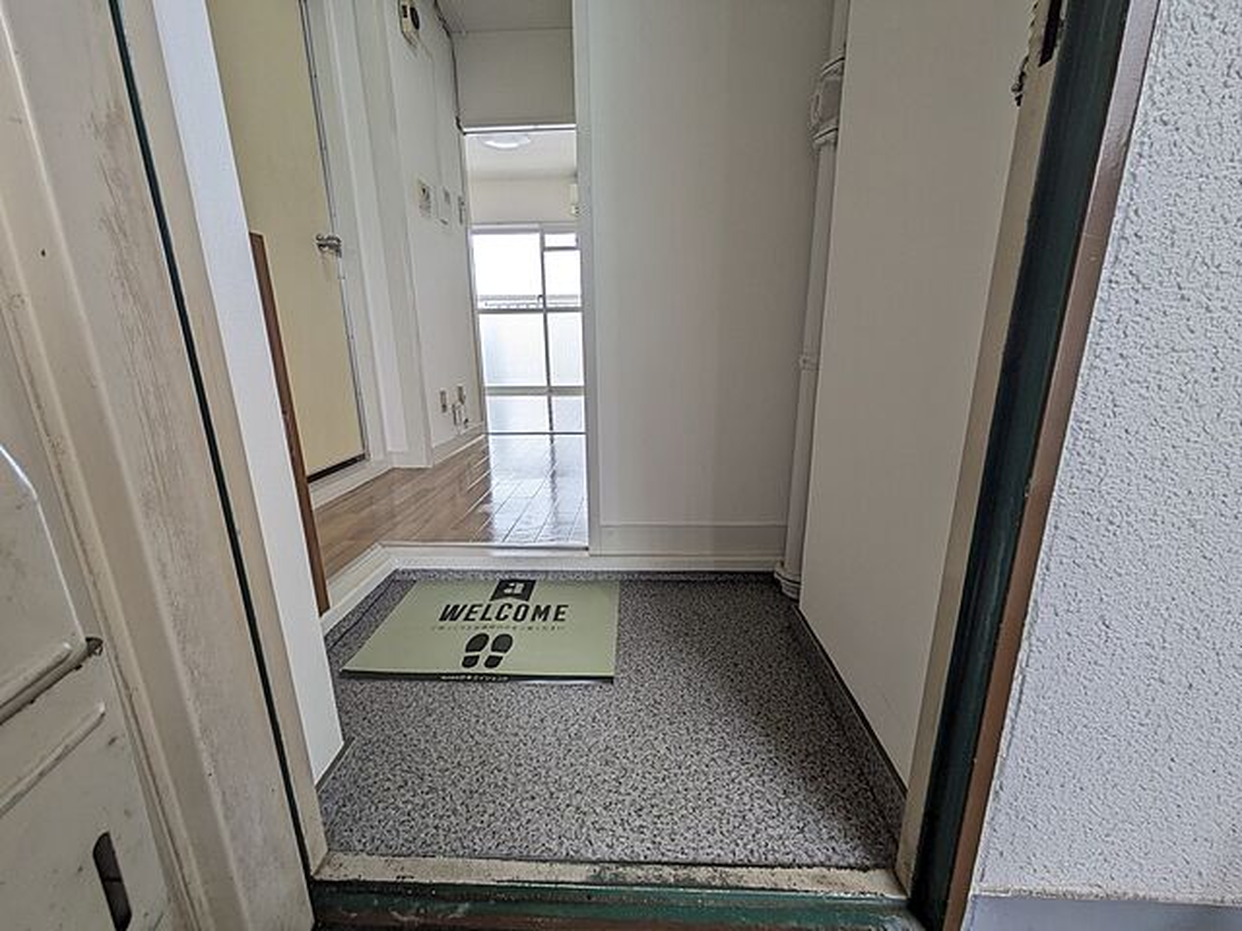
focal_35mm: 14
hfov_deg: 102.1
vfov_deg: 85.7
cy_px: 466
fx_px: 502
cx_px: 621
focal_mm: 1.83
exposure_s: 1/178
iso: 49
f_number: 2.2
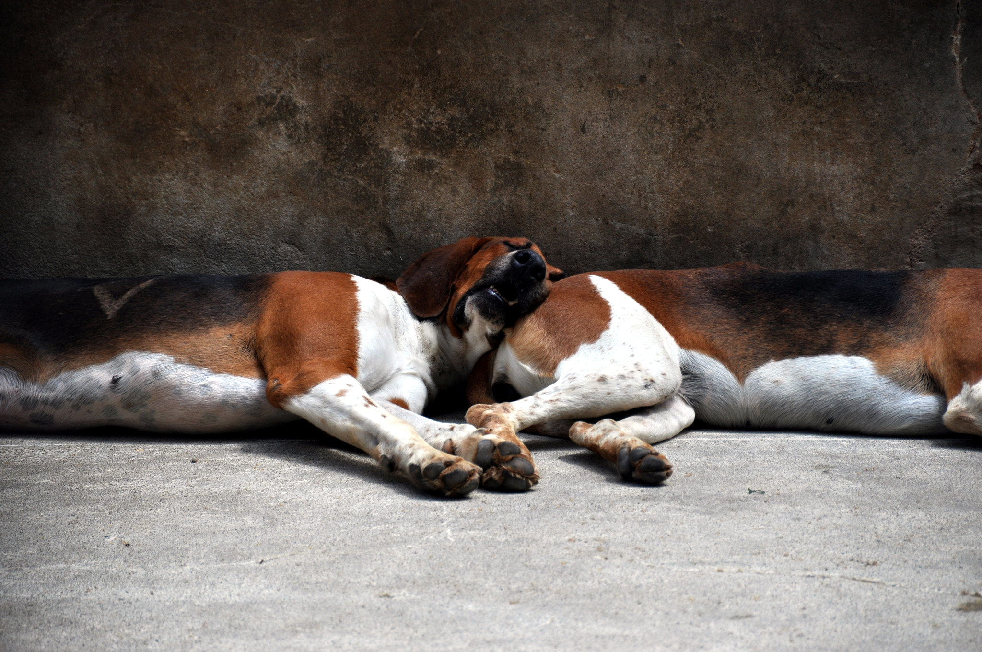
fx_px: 8173
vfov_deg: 4.6
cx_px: 491
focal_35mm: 300
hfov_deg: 6.9
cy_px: 326
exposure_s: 1/800
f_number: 5.6
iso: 200
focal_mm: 200
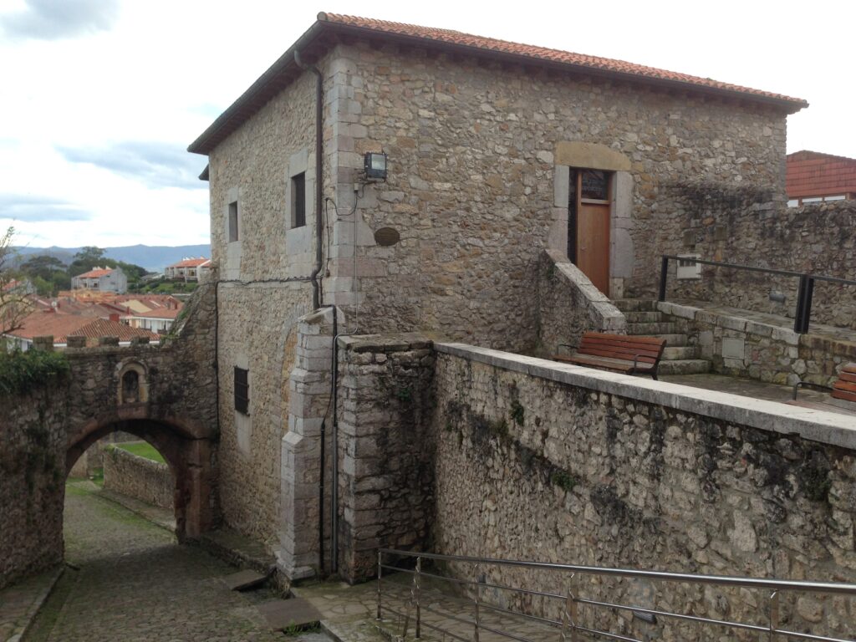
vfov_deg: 42.9
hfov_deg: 55.4
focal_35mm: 33
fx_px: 816
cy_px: 321
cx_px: 428
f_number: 2.4
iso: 50
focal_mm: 4.12
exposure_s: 1/384
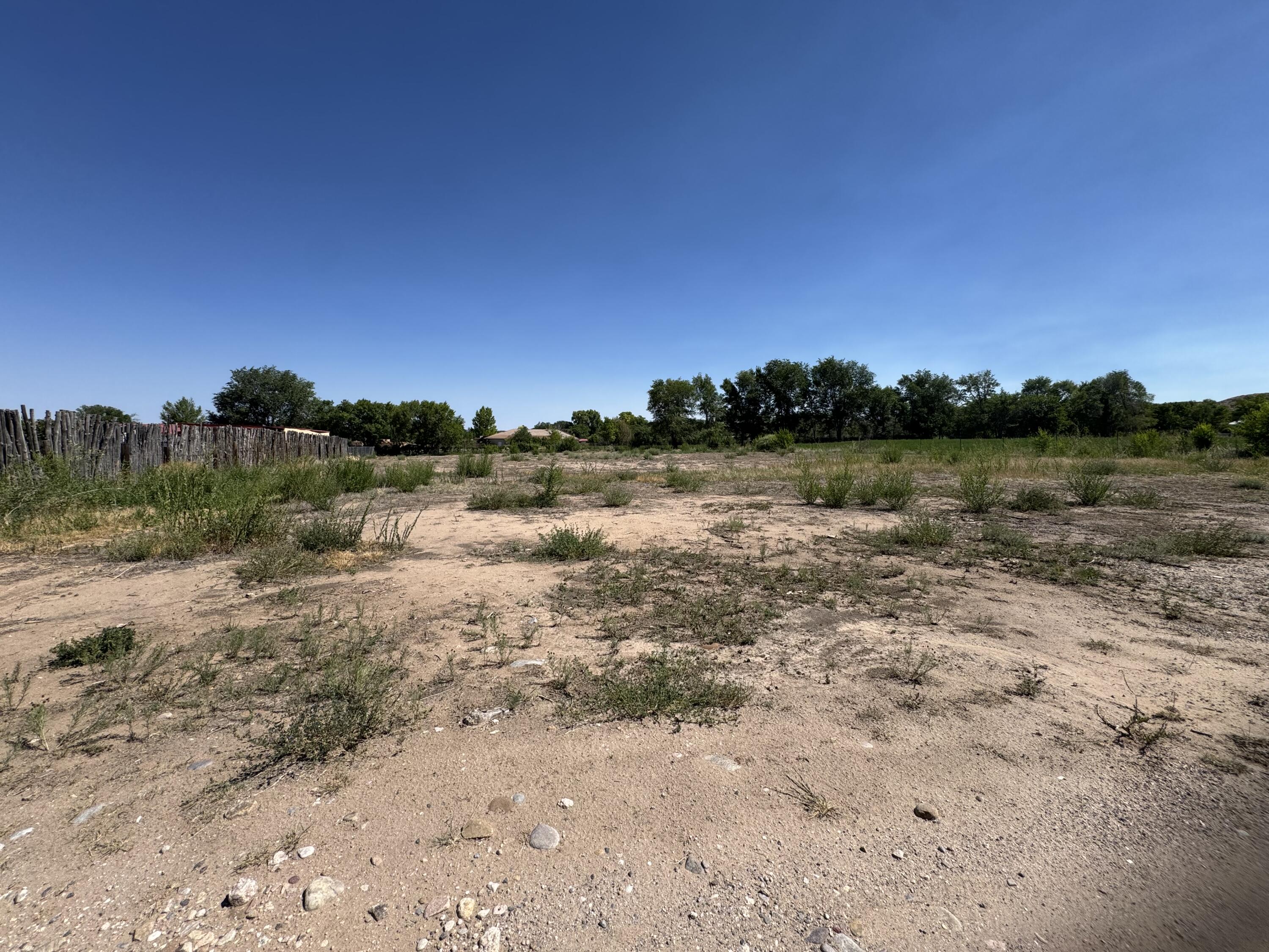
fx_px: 513
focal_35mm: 14
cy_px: 476
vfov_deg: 85.7
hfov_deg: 102.1
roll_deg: -0.6
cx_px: 634
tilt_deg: -4.2
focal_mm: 2.22
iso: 50
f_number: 2.2
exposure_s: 1/2494
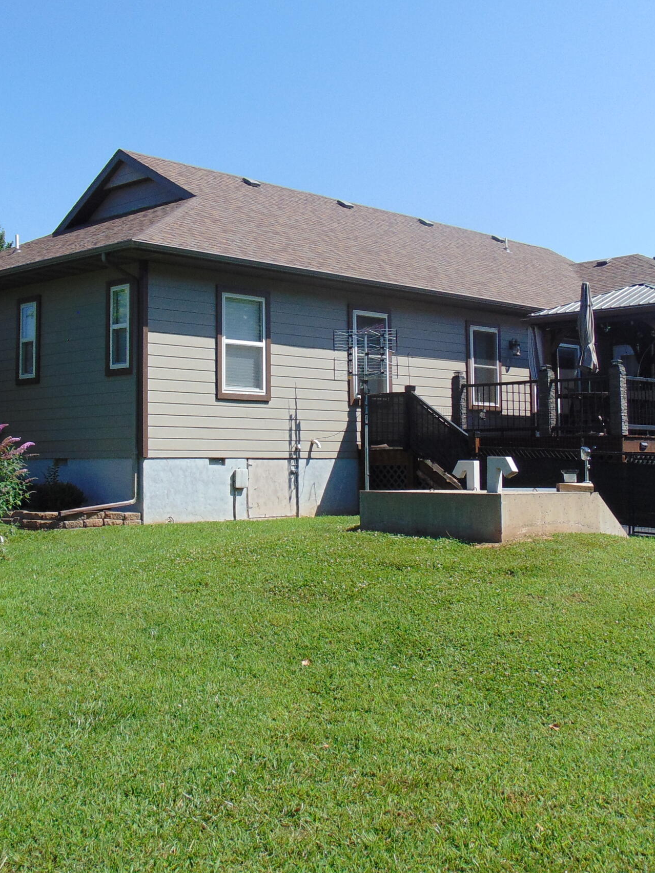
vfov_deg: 42.9
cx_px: 250
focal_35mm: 44
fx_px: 1111
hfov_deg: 32.7
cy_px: 378
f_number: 7.7
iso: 80
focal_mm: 4.5
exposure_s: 1/200
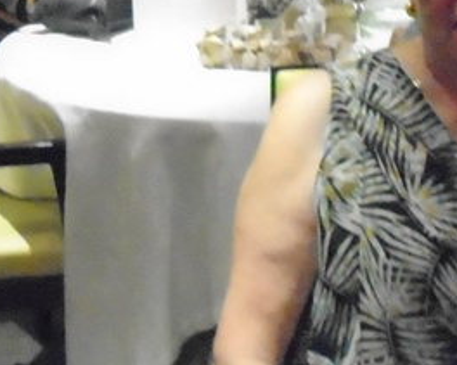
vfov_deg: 11.8
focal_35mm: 129
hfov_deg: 14.8
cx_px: 71
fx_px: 1744
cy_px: 12
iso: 1600
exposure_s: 1/30
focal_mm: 6.4
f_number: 3.8
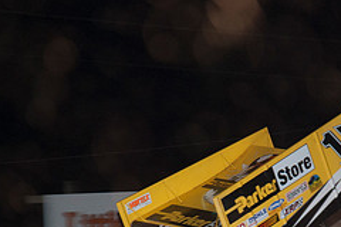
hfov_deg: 8.1
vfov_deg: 5.4
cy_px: 240
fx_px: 2406
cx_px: 260
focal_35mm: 254
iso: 200
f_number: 4.5
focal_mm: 70
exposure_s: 1/160
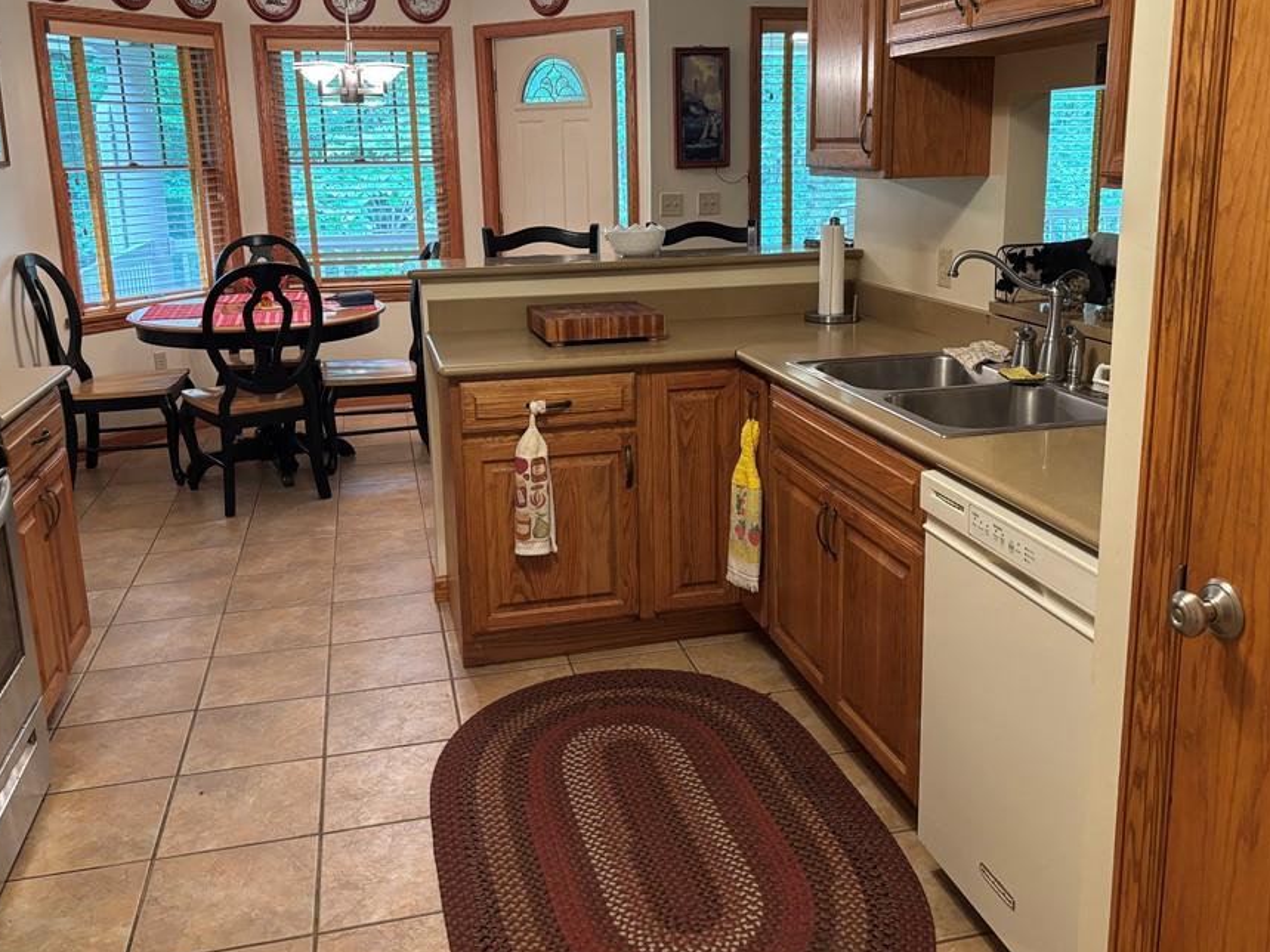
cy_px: 398
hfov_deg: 58.3
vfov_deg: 45.3
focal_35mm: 31
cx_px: 664
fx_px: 1137
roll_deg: +1.2
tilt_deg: -12.8
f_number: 1.6
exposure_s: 1/60
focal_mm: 5.96
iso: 200
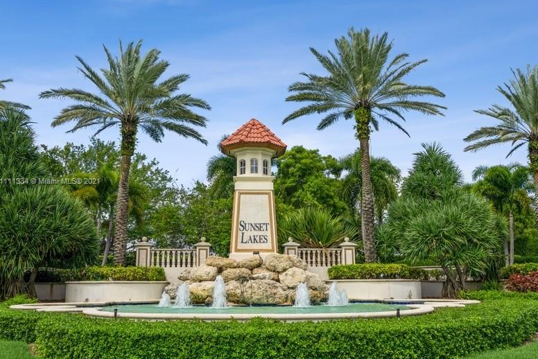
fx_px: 508
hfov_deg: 55.8
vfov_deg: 38.9
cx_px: 266
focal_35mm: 34
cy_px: 182
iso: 100
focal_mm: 22
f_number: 8
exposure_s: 1/250
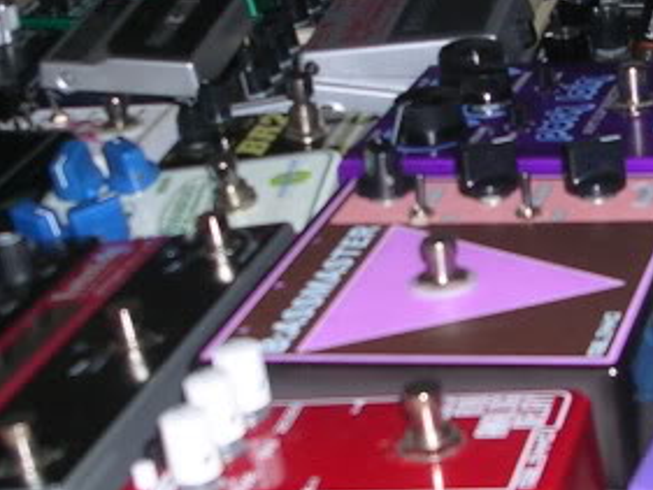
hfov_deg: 18.1
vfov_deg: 13.7
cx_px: 479
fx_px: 2038
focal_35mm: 108
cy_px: 207
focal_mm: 5.8
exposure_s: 1/60.1
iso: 50
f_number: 2.8
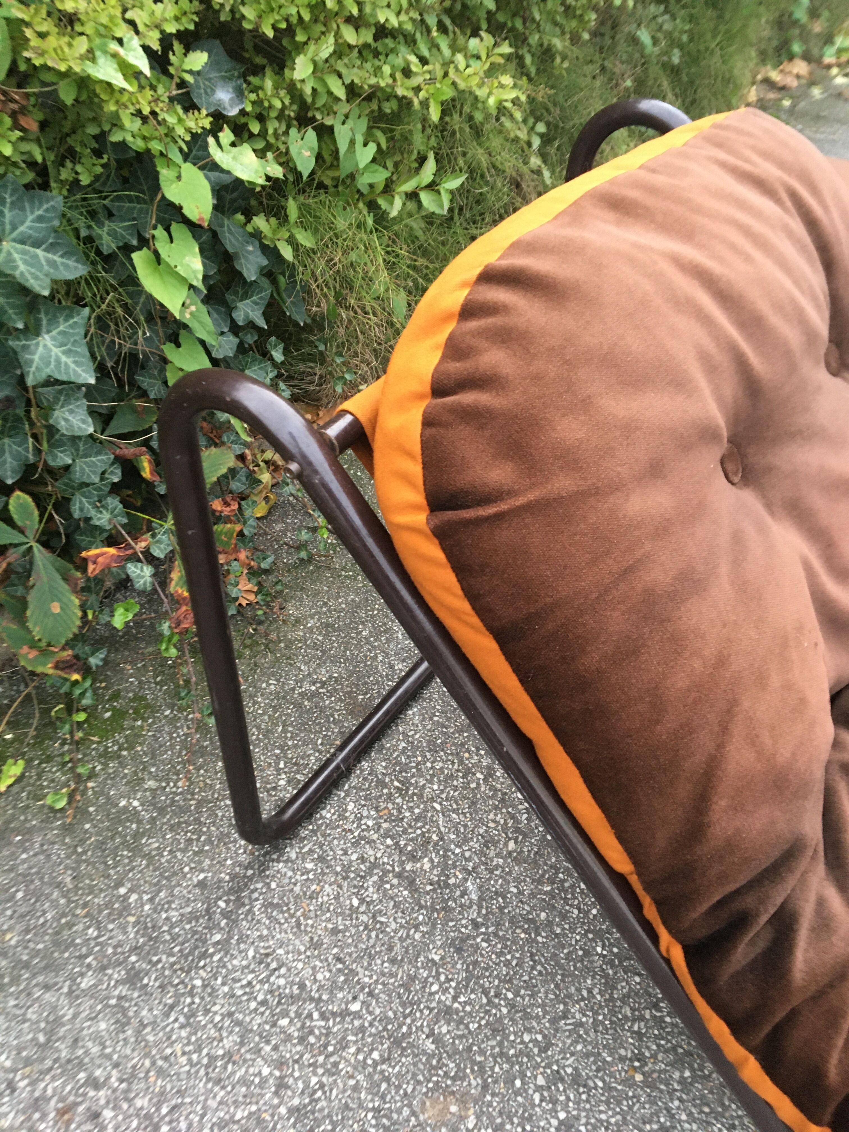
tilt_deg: -46.8
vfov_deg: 61.7
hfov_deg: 48.2
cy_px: 566
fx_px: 948
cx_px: 424
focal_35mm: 29
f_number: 2.2
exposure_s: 1/33
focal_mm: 4.15
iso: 160
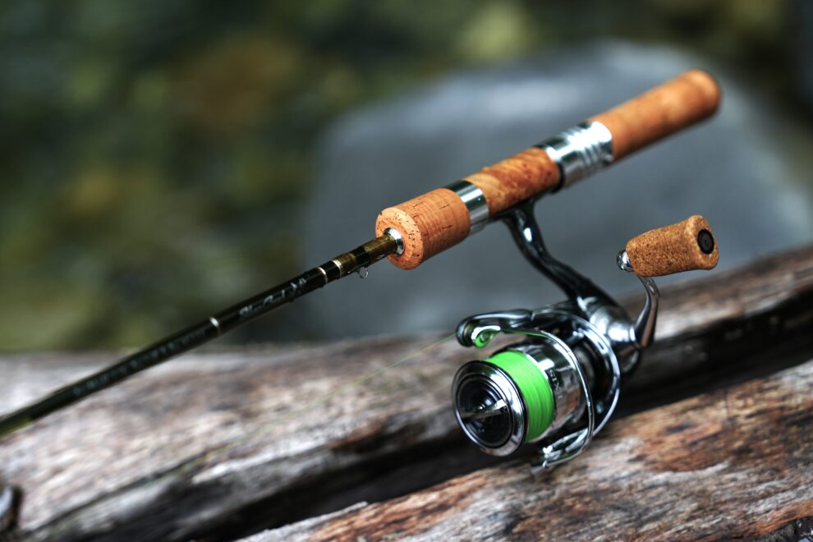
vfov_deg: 22.6
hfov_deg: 33.4
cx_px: 394
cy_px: 268
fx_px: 1355
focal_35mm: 60
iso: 200
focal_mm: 58
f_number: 2.8
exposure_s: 1/500
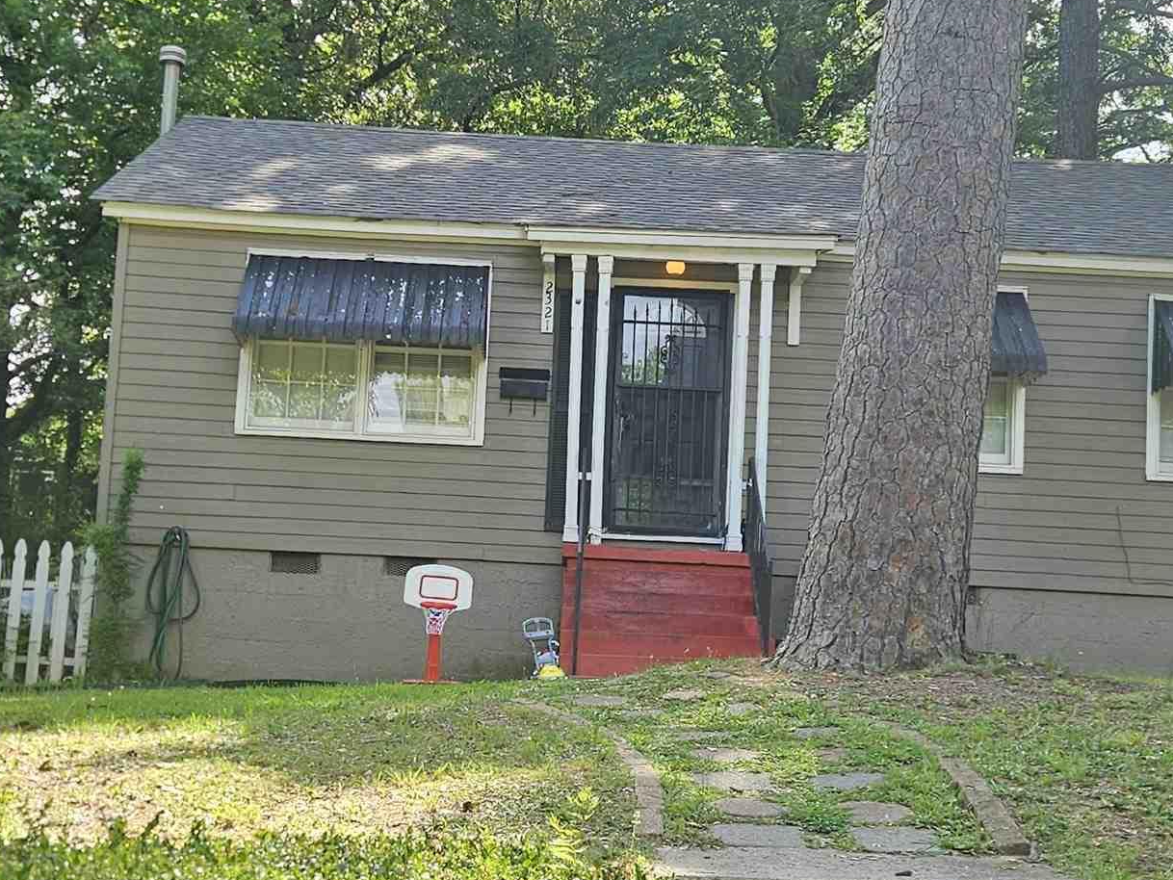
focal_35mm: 58
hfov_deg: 33.2
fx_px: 1966
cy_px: 494
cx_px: 591
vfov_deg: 25.2
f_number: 1.8
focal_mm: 5.4
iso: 25
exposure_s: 1/314
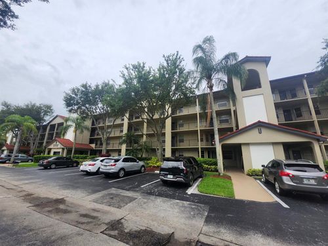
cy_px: 123
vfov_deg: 89.9
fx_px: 123
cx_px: 164
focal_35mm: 13
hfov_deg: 106.2
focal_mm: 1.74
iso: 40
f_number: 2.2
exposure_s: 1/1737
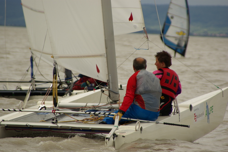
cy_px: 76
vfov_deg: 3.7
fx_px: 2377
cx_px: 114
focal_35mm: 375
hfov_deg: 5.5
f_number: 6.7
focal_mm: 250
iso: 100
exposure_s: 1/350
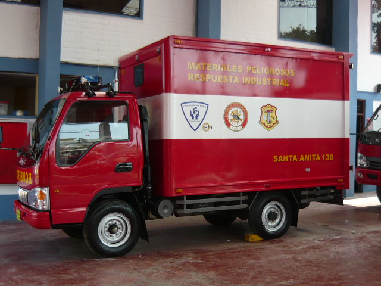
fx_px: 495
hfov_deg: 42.1
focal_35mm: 45
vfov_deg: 32.2
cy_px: 143
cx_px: 190
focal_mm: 5.5
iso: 100
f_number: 2.8
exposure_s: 1/160
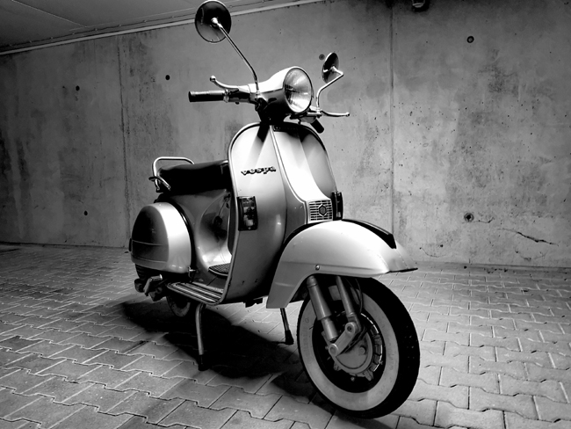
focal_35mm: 27
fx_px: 446
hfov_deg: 65.3
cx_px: 286
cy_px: 214
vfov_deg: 51.4
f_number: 1.8
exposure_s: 1/33.3
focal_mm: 3.95
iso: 320
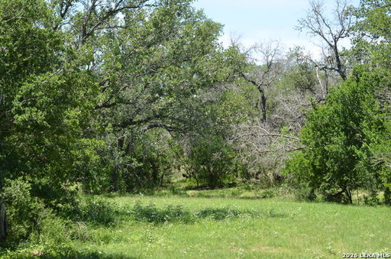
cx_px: 196
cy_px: 130
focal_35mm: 82
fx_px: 894
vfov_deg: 16.5
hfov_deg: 24.7
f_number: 7.1
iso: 125
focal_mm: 55
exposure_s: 1/200
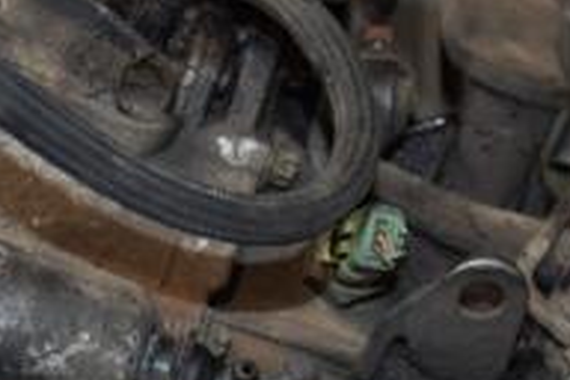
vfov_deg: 9.1
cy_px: 300
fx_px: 2375
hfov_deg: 13.6
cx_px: 148
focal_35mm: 150
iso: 800
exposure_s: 1/60
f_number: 5
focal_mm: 32
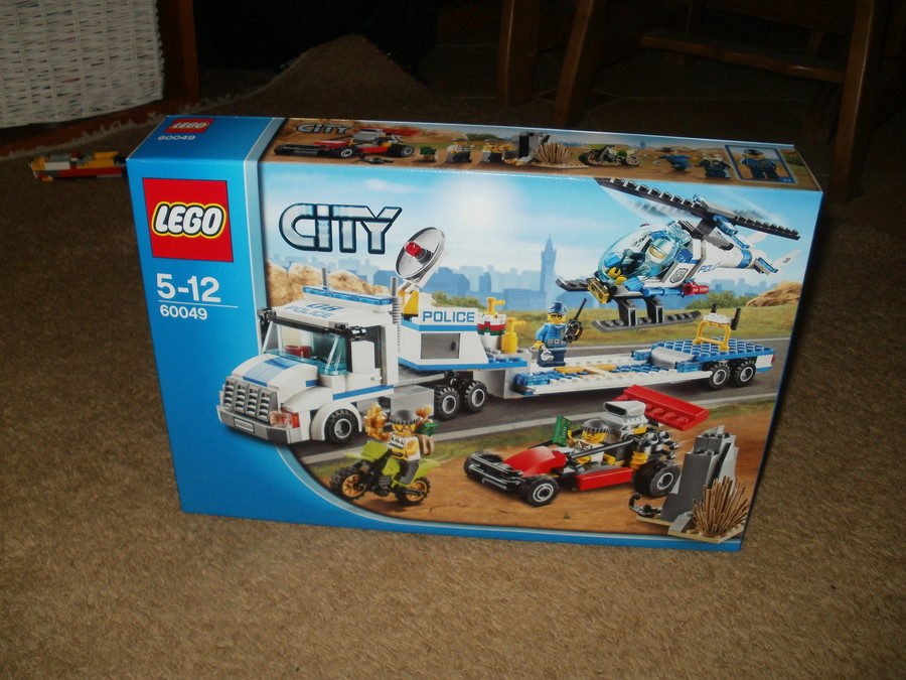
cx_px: 453
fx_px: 942
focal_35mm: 36
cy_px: 340
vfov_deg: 39.7
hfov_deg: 51.4
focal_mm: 6.3
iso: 125
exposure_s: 1/30
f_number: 3.5
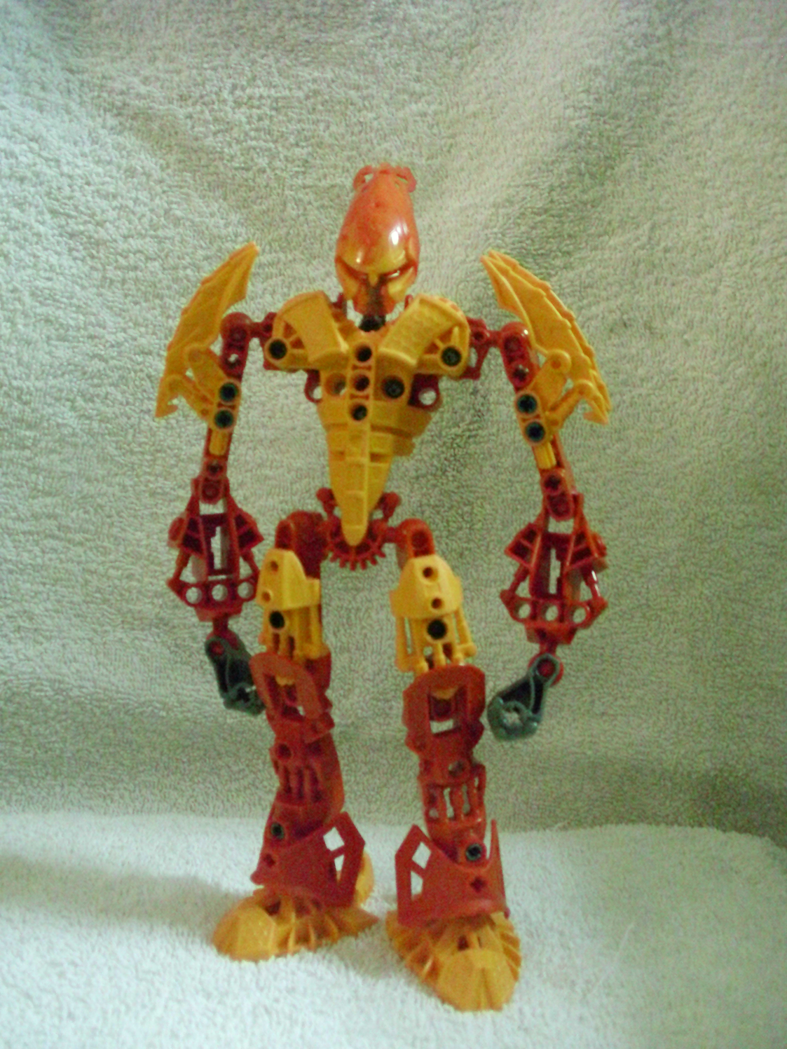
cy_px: 524
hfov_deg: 37.7
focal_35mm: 38
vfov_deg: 49.0
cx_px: 394
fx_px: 1152
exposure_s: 1/13
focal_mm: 6.3
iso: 1600
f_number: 3.1
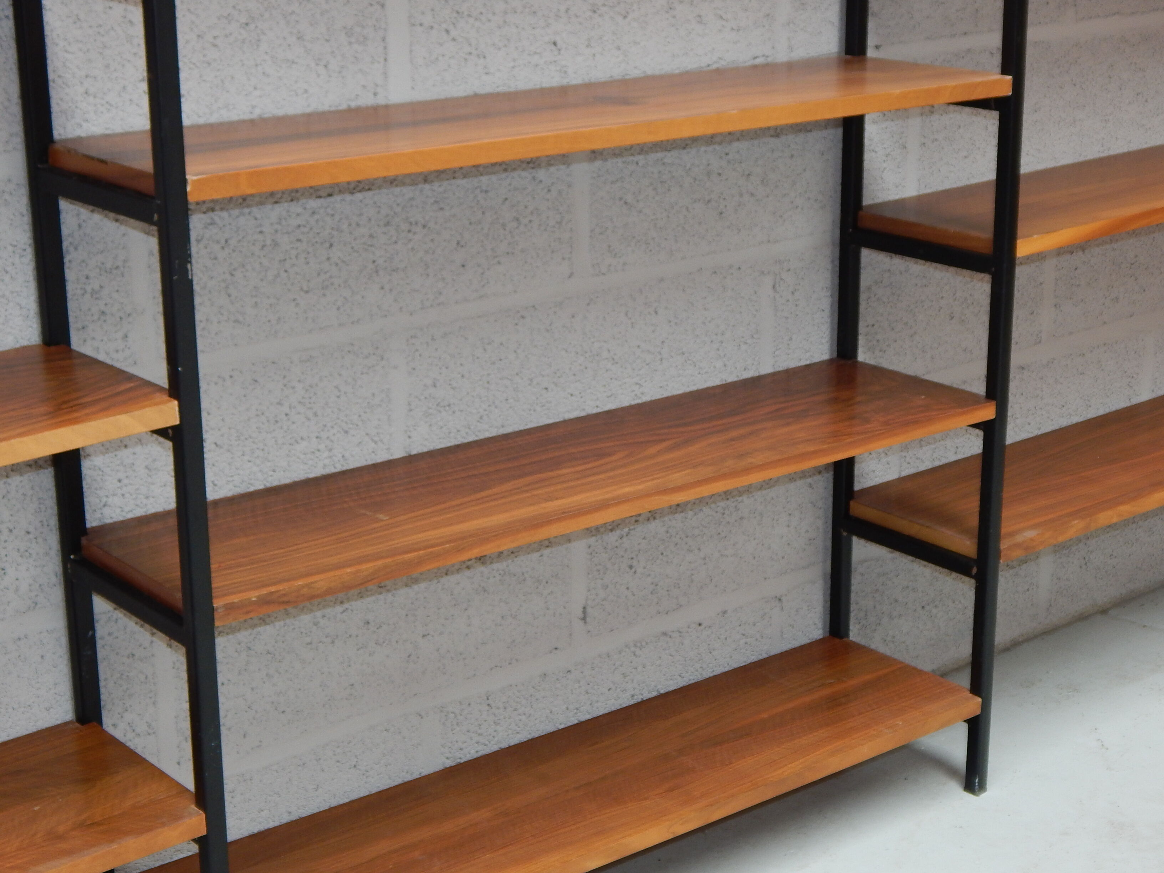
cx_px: 582
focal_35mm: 61
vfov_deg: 24.0
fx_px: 2051
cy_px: 436
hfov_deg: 31.7
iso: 200
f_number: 4
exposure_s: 1/30
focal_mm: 10.9
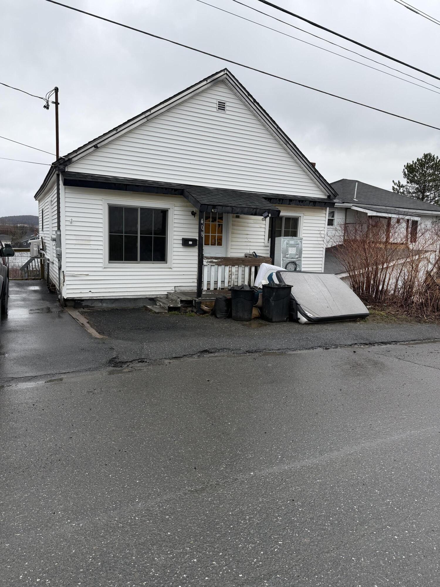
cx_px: 220
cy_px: 294
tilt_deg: -6.8
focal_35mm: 24
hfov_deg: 56.8
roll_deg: -1.5
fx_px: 407
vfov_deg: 71.6
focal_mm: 6.76
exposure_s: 1/2299
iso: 80
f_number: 1.78
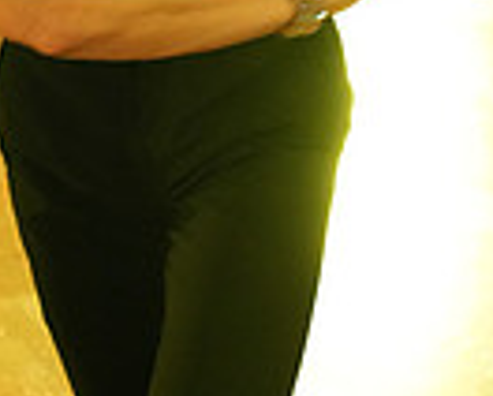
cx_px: 58
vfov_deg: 11.4
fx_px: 1929
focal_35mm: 132
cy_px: -134
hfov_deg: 14.4
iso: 5000
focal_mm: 32
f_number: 5
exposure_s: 1/250
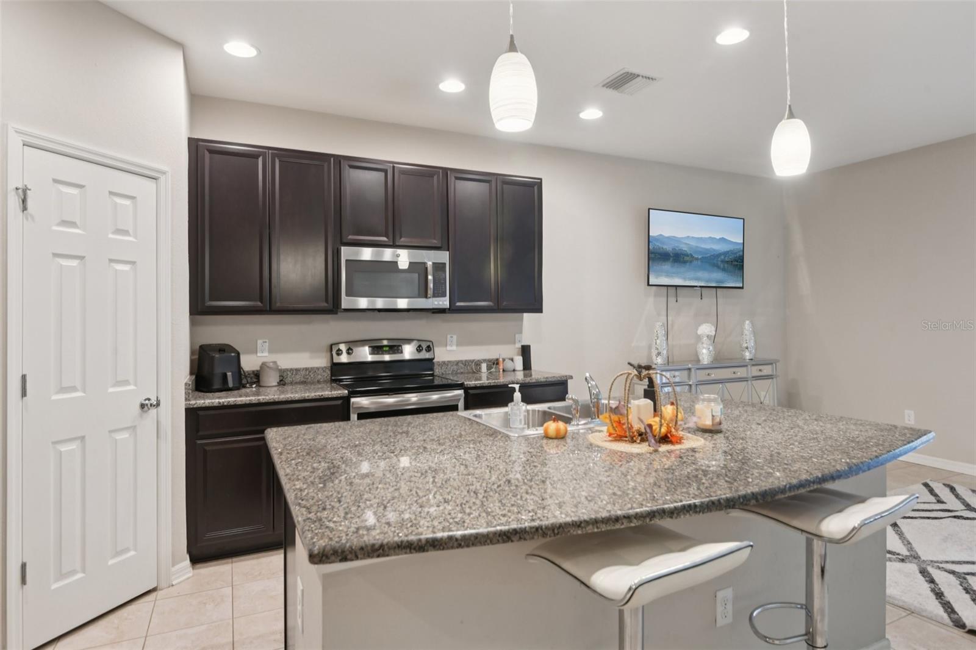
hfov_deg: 84.0
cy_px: 325
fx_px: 542
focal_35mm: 20
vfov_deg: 61.9
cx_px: 488
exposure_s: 1/5
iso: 400
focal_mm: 20
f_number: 8
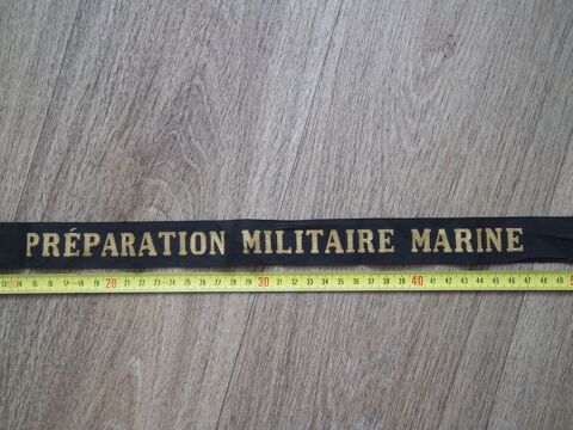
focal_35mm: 28
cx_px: 286
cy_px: 215
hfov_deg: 63.4
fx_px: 463
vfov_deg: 49.7
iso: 113
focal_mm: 5.05
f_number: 3.5
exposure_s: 1/30
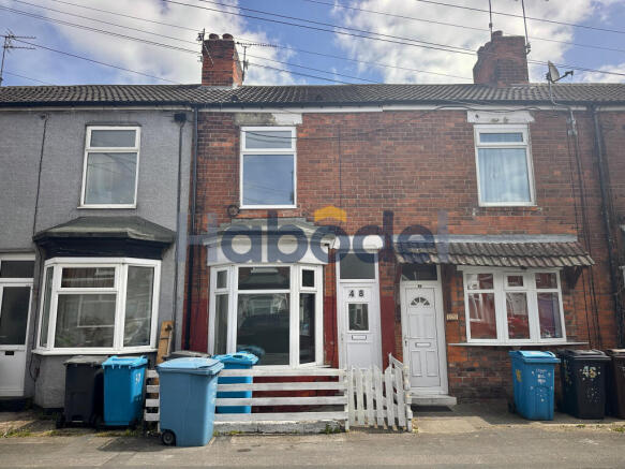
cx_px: 312
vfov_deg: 56.8
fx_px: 433
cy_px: 234
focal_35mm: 24
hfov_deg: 71.6
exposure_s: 1/2660
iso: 80
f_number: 1.78
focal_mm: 6.86
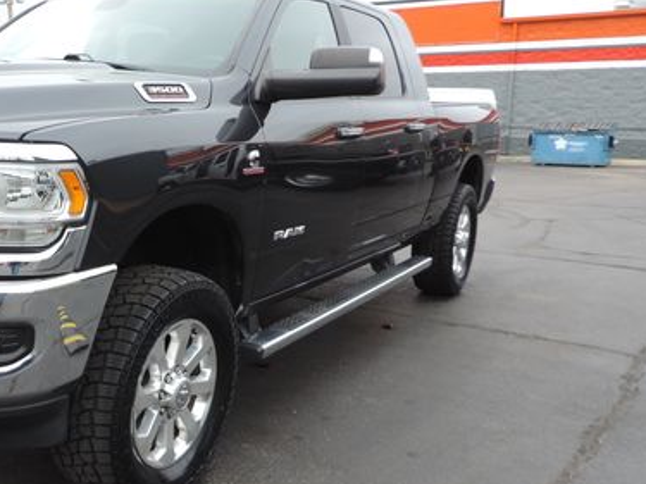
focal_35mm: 41
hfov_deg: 43.7
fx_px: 765
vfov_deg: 35.1
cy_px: 262
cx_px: 131
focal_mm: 4.3
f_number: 3
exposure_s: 1/100
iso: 80
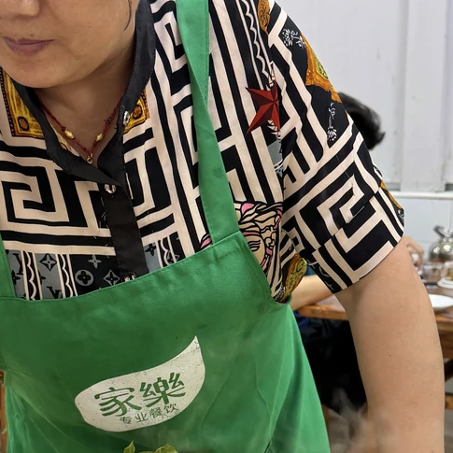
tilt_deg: -11.0
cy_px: 315
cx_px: 205
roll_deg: -0.4
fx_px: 933
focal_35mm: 63
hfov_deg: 27.3
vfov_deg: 27.1
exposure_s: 1/50
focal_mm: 6.76
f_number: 1.78
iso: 125
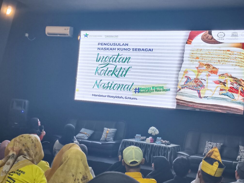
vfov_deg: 28.6
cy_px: 93
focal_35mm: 51
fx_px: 359
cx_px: 124
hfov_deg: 37.5
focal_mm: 4.84
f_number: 1.79
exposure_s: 1/25
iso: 1365
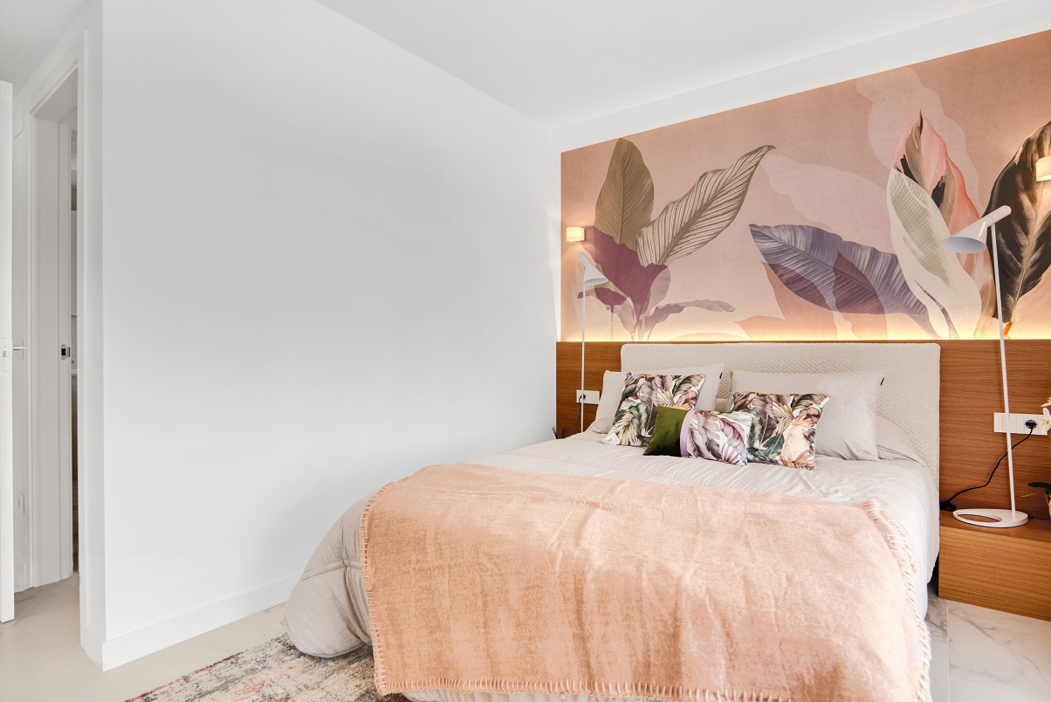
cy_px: 351
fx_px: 555
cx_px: 526
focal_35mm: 19
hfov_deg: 86.9
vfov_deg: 64.6
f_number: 10
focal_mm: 19
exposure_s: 1/40
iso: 100
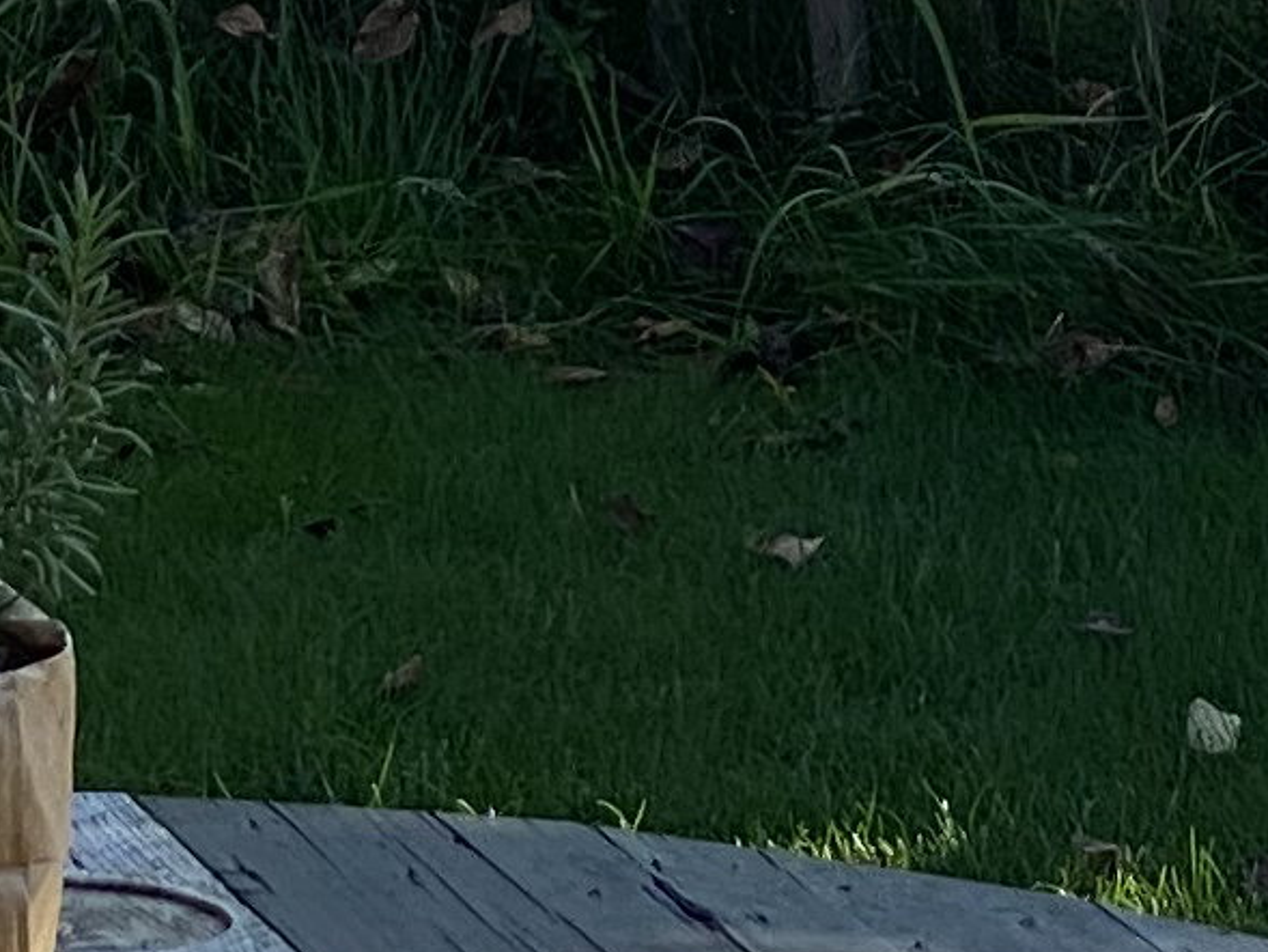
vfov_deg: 4.1
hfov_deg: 5.5
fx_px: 13043
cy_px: -950
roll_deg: -2.1
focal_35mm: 356
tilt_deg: -3.7
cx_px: -723
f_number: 2
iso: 20
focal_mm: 6
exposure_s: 1/436
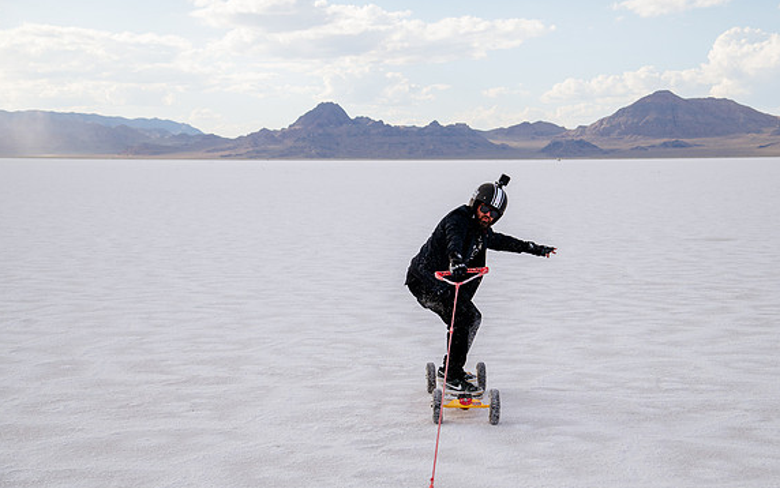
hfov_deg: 34.5
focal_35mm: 59
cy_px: 248
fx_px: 1255
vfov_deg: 22.0
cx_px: 400
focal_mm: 55
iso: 400
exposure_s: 1/2500
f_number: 5.6
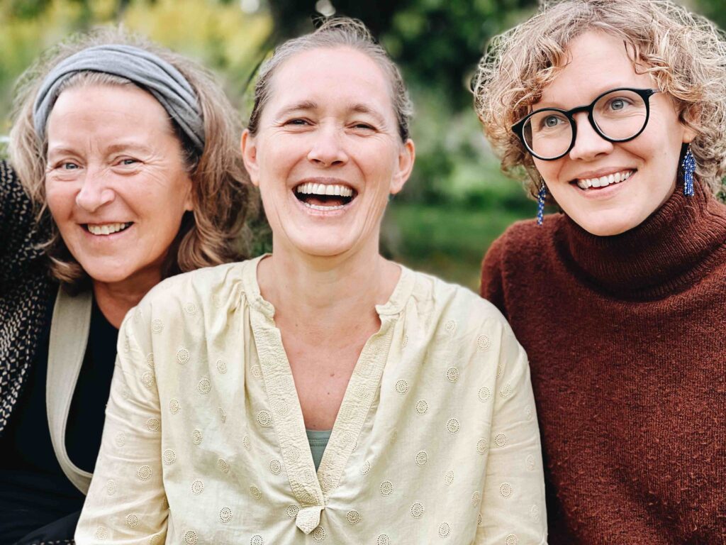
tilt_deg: -3.0
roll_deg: -2.0
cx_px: 363
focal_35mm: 77
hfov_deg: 25.3
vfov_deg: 19.1
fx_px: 1615
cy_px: 272
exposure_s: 1/121
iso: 64
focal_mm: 9
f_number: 2.8
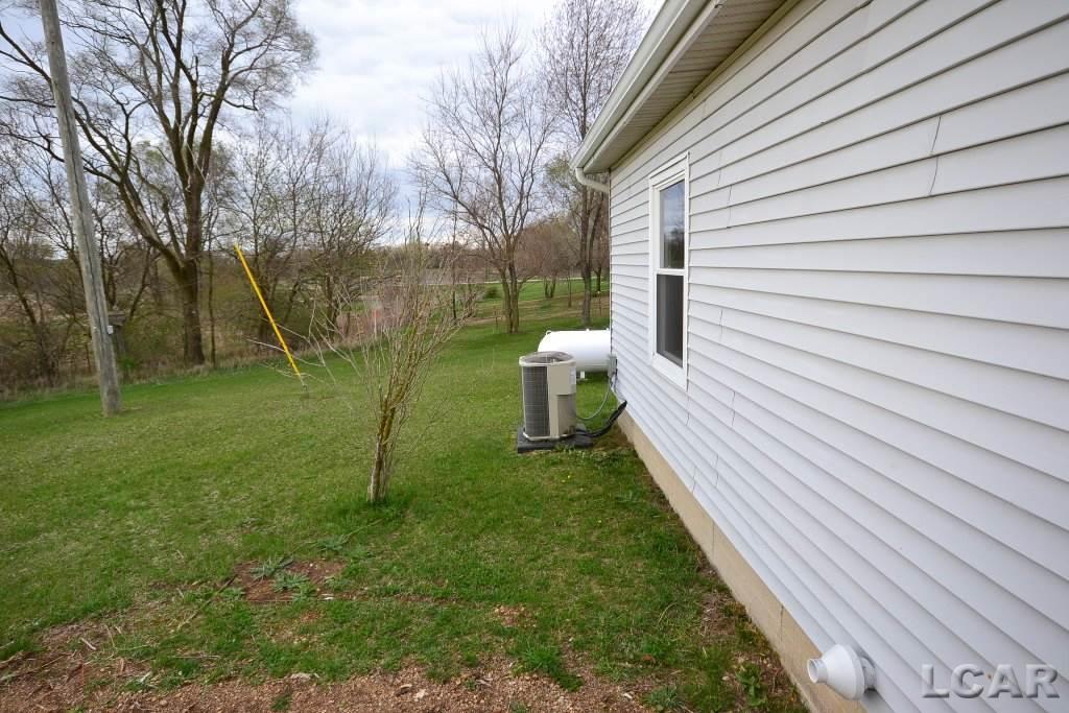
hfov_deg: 81.2
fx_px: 624
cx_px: 534
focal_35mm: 21
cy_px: 356
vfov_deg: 59.5
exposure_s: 1/60
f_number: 8
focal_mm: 14
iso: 400
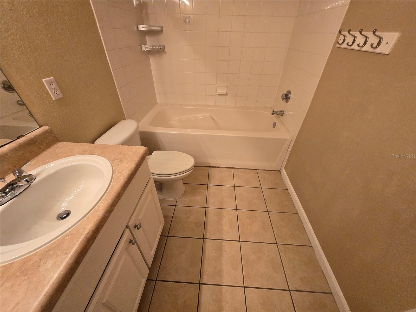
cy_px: 156
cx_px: 208
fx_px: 156
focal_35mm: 13
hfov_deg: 106.2
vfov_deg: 89.9
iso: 200
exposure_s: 1/60
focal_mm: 1.7
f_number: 2.2
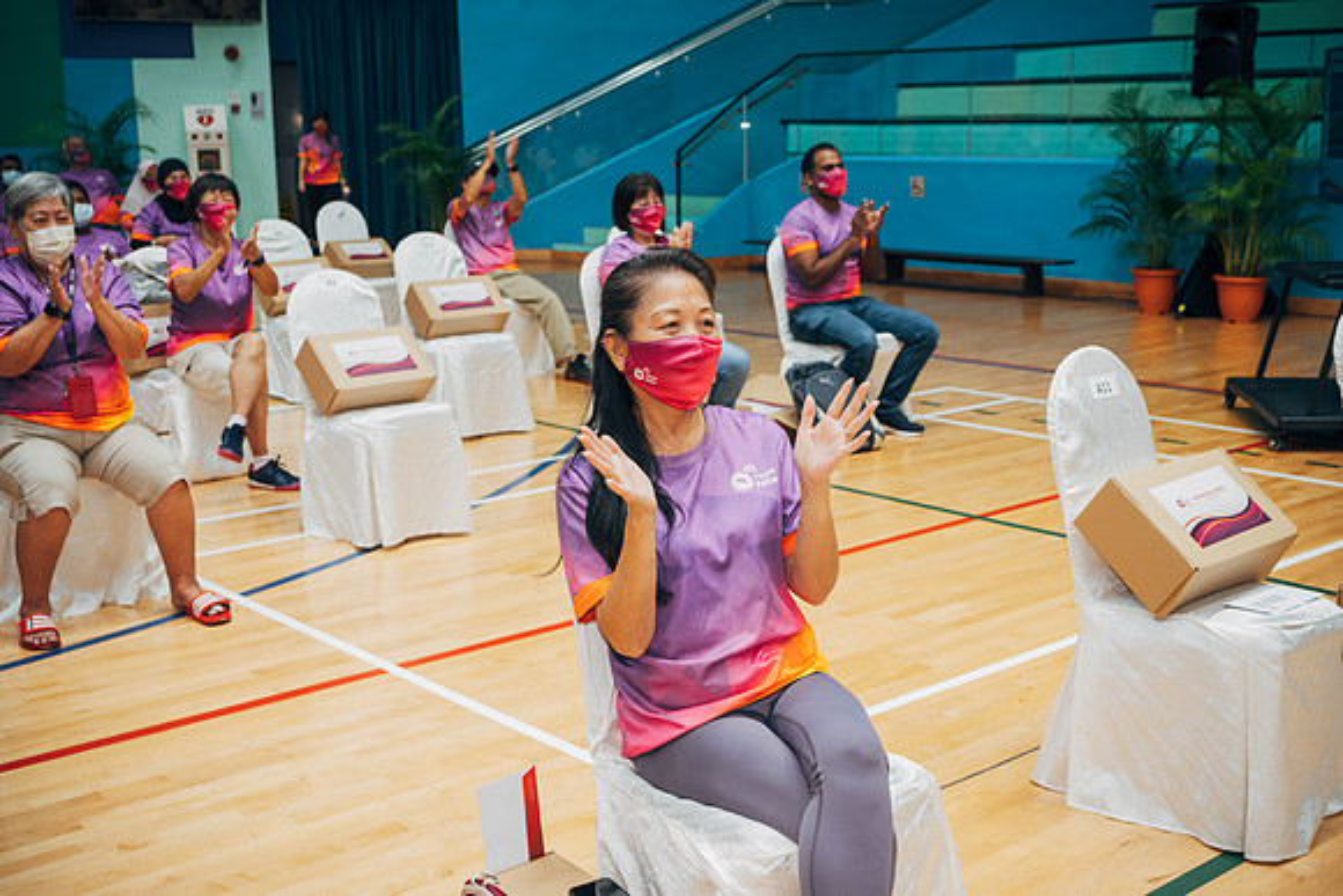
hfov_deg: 43.8
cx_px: 672
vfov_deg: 30.1
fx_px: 1669
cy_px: 448
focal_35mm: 45
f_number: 2.8
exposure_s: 1/125
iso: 400
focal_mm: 21
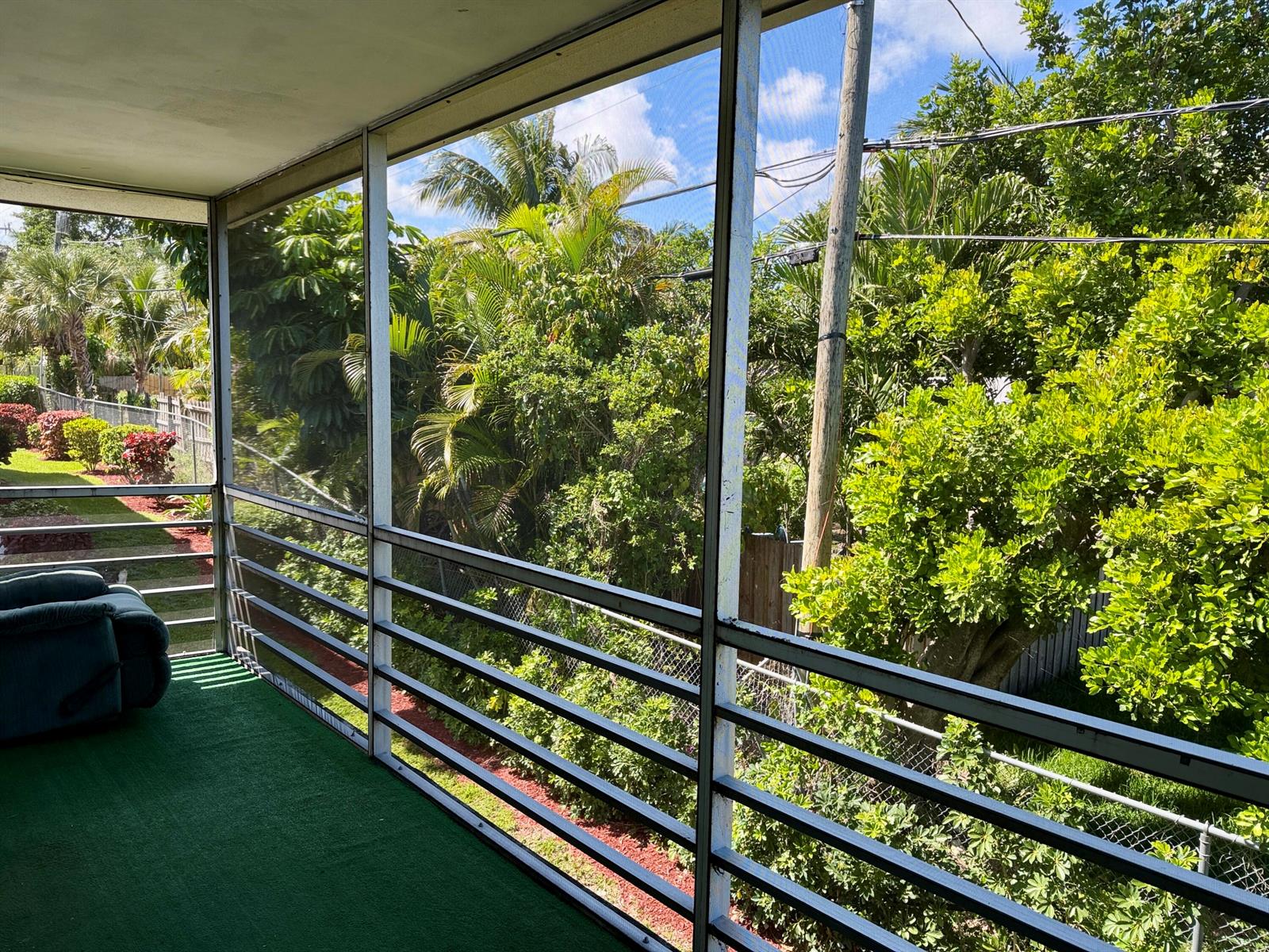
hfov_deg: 71.6
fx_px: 880
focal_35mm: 24
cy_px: 476
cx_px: 634
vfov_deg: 56.8
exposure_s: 1/955
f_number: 1.78
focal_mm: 6.76
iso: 100
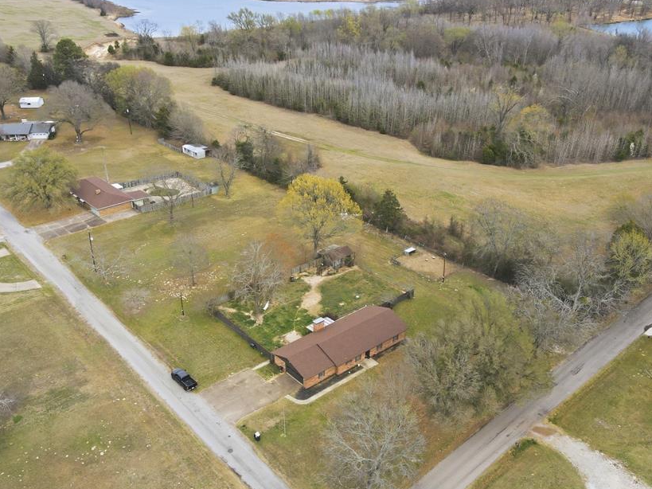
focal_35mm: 30
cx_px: 317
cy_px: 297
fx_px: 565
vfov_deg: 46.5
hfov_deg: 60.0
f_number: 2.8
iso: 100
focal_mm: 4.5
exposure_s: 1/200
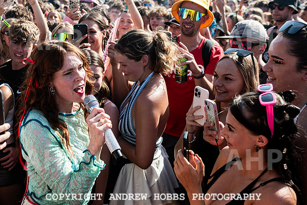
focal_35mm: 45
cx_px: 104
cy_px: 106
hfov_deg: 43.1
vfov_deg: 30.0
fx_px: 383
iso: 400
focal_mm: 34
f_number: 4
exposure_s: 1/3200
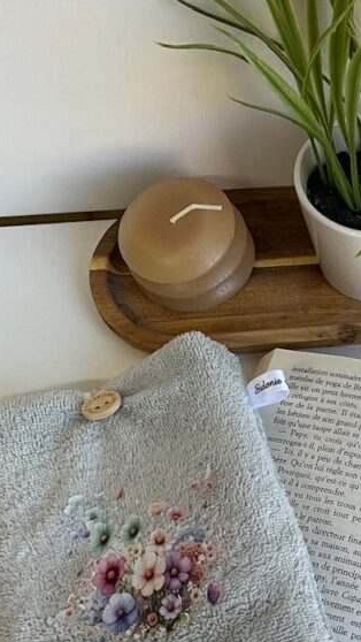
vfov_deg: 35.9
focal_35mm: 58
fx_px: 987
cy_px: 377
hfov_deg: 20.3
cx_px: 327
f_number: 1.8
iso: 20
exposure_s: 1/100
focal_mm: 3
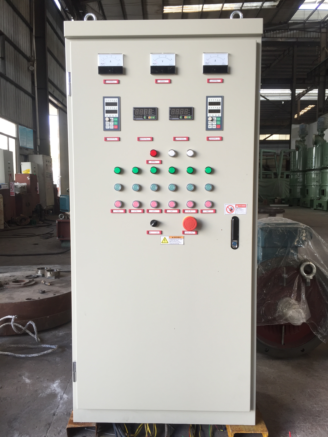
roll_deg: -0.1
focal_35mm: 29
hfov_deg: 48.2
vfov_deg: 61.7
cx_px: 164
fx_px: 366
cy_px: 218
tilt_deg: -4.6
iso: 32
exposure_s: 1/50
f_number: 2.2
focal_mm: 4.15
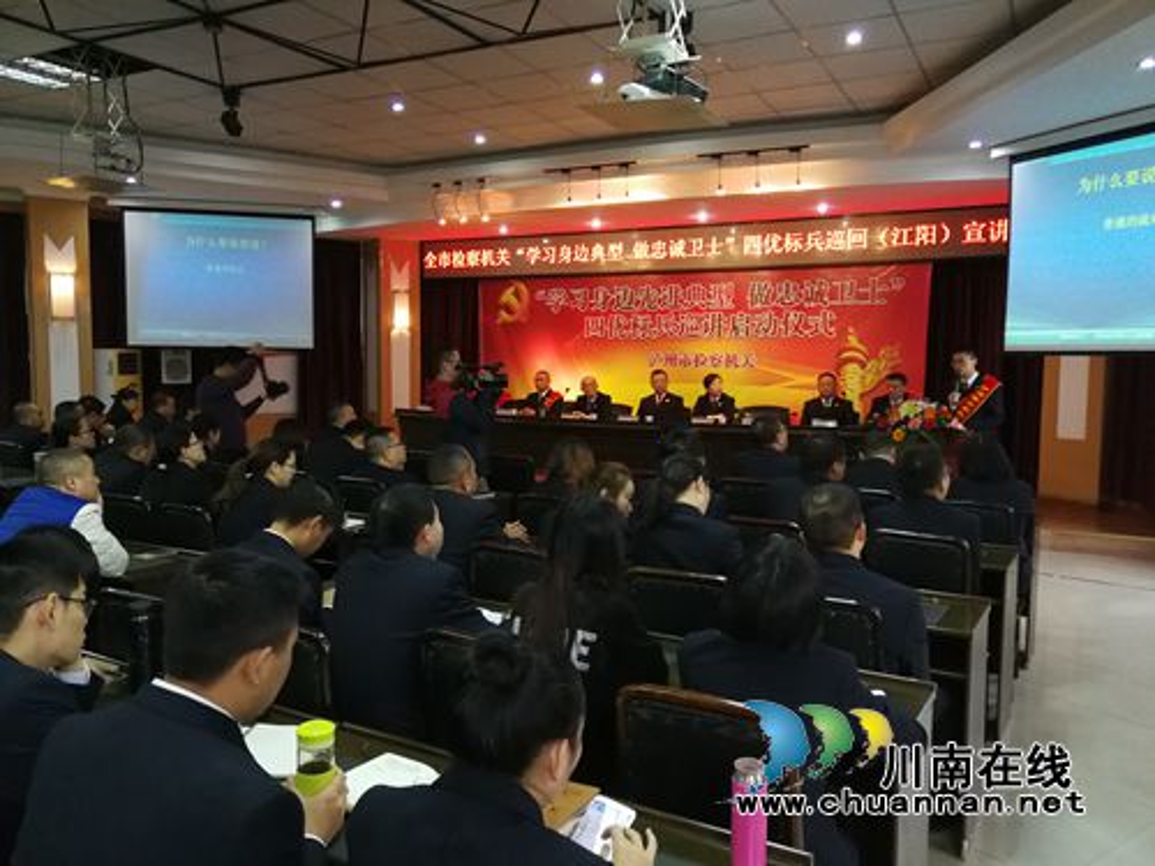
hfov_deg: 65.3
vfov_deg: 51.4
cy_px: 433
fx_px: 901
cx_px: 578
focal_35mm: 27
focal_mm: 3.95
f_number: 2.2
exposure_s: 1/33.3
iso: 400
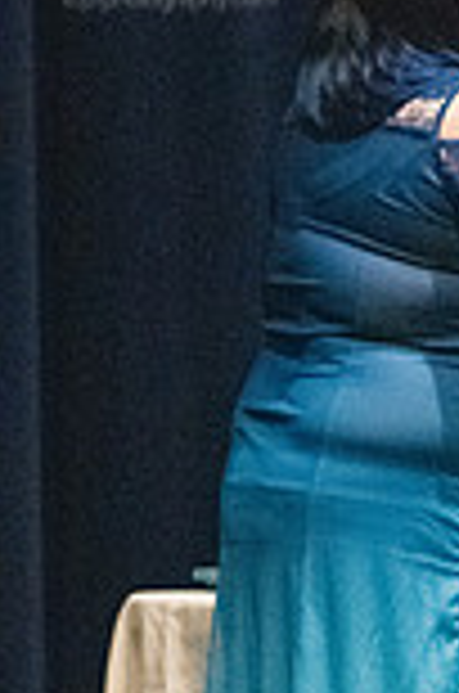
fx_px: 12218
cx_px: 664
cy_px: 364
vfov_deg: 3.2
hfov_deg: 2.1
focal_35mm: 636
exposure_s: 1/400
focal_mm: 145
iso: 10000
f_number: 3.2
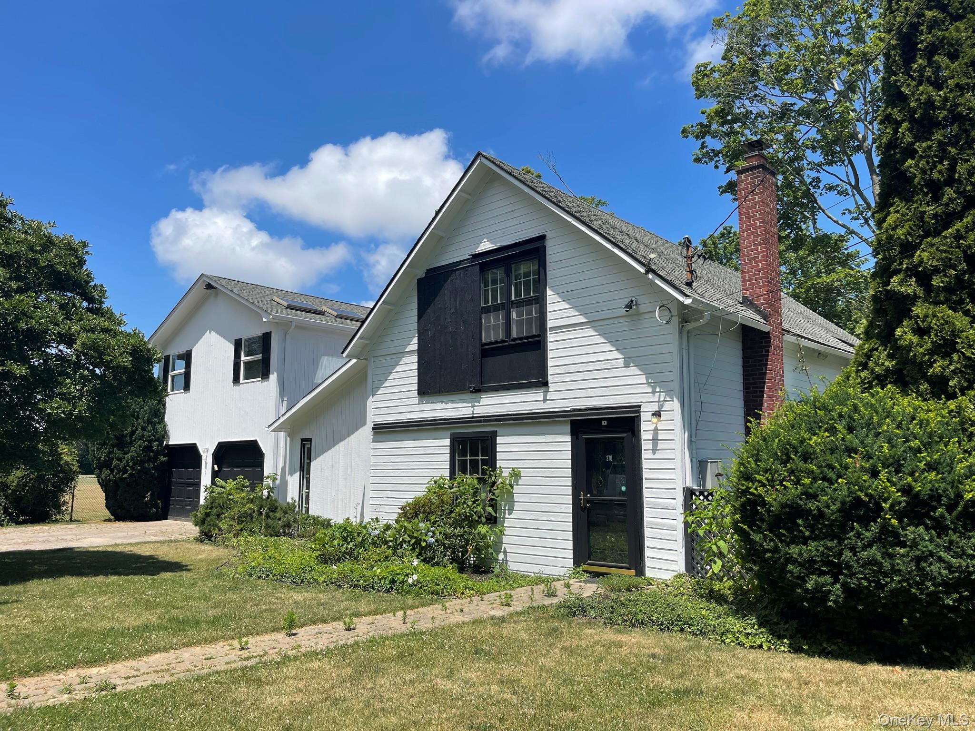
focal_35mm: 26
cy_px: 366
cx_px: 488
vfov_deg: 53.1
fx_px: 732
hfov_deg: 67.3
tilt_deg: +7.3
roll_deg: -0.1
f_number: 1.6
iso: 32
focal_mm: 5.1
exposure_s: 1/3788
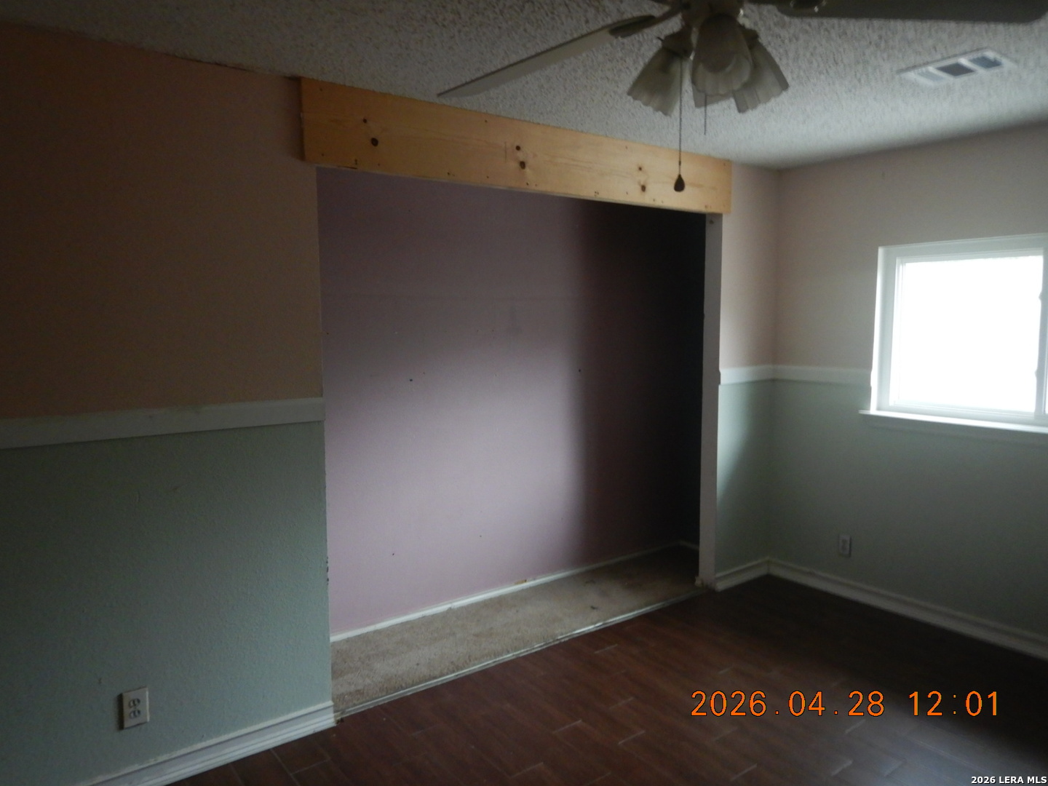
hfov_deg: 71.6
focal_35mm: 24
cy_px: 393
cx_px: 524
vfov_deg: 56.8
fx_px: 727
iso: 400
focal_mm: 4.3
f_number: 2.8
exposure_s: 1/25
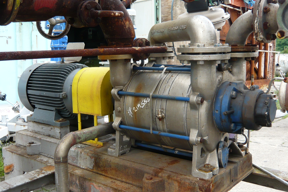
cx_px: 144
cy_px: 96
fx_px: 320
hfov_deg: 48.5
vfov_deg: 33.4
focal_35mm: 40
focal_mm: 4.6
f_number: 2.8
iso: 100
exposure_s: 1/160
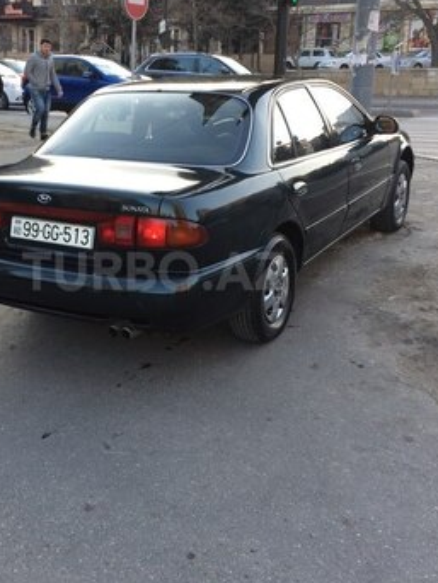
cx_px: 153
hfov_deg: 34.1
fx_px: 708
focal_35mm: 42
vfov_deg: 44.7
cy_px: 271
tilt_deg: -14.9
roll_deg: +0.6
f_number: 2.2
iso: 40
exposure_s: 1/100
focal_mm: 4.15
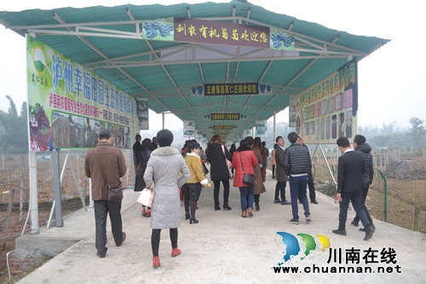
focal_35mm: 30
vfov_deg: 43.6
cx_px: 213
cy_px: 142
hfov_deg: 61.9
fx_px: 355
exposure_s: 1/100
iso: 200
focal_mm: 20
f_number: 5
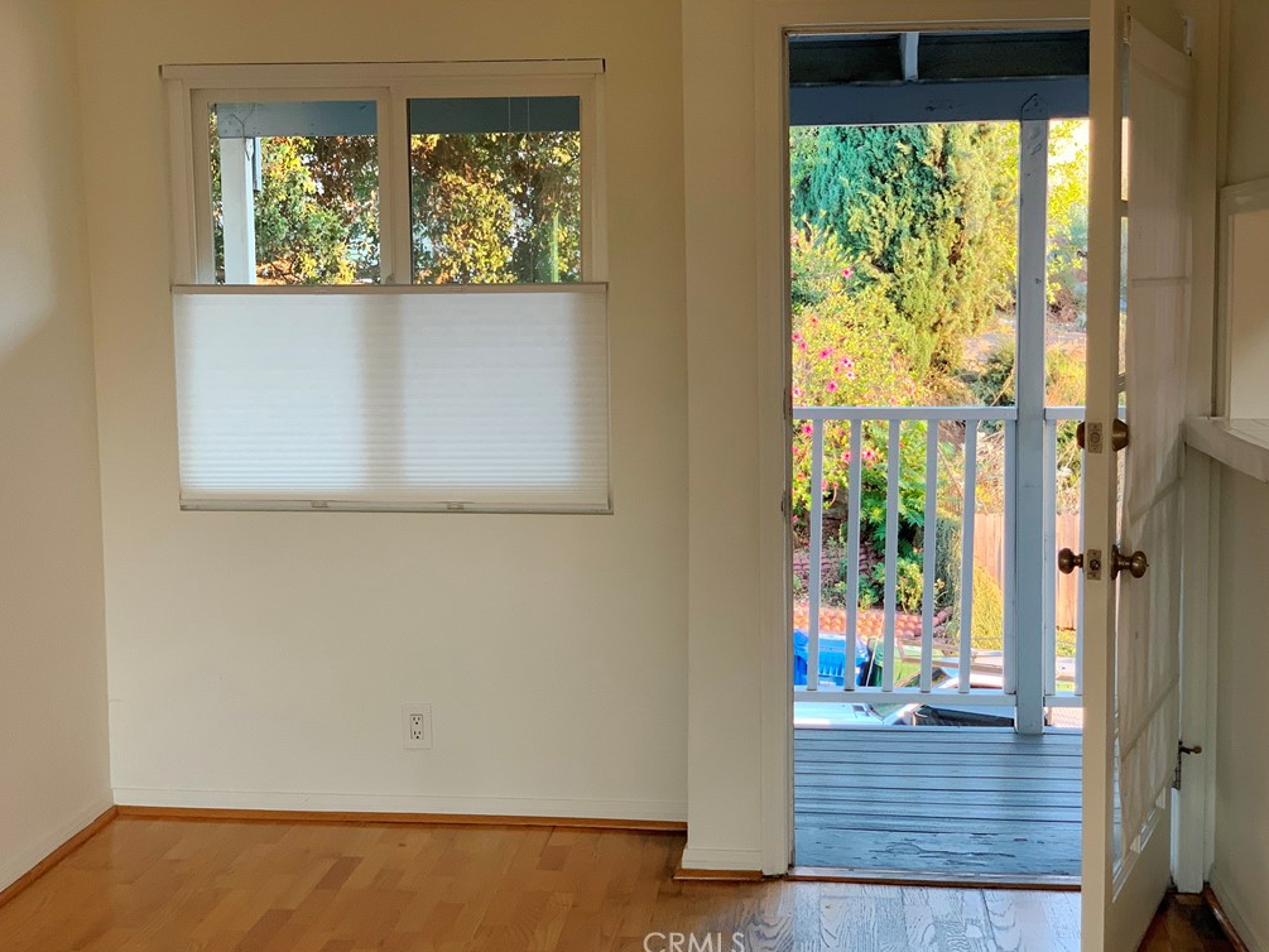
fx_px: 1943
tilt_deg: -4.9
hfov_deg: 36.2
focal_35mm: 53
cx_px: 633
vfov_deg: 27.5
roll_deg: +1.7
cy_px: 477
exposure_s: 1/60
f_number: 2.4
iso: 100
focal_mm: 6
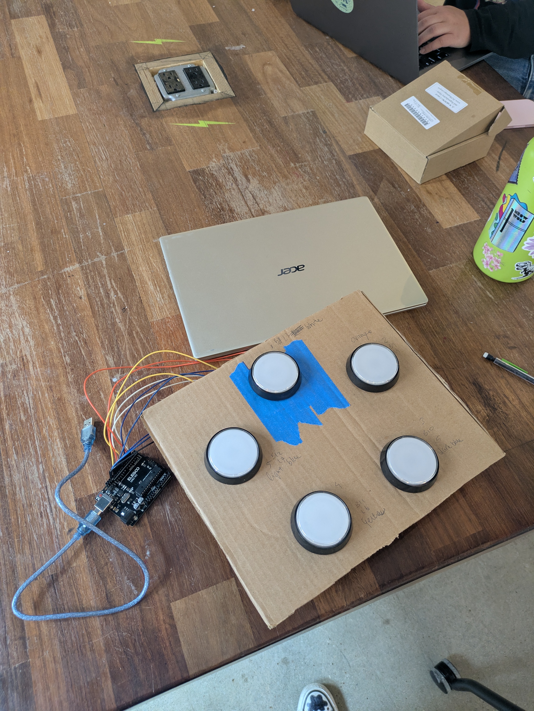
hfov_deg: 54.9
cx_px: 267
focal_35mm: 25
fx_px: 514
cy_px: 356
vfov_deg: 69.4
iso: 167
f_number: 1.89
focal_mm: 5.43
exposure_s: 1/24
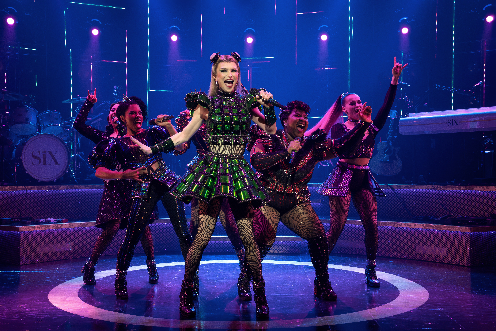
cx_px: 248
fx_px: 661
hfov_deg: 41.1
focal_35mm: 48
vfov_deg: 28.1
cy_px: 166
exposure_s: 1/320
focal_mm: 48
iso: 2500
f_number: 8
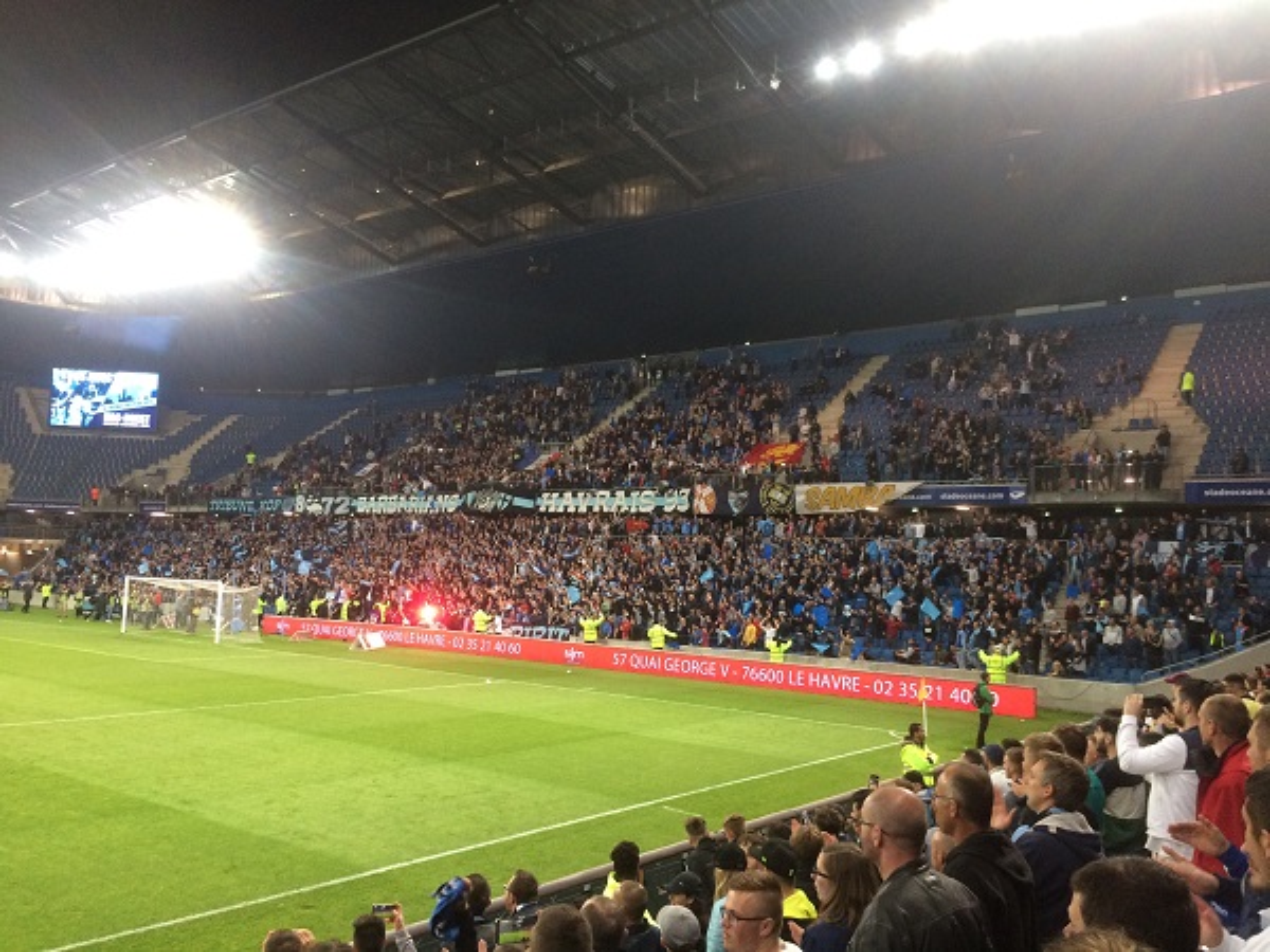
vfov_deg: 48.2
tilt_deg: +2.9
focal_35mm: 29
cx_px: 635
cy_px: 476
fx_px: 1064
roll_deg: -0.3
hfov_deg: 61.7
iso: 80
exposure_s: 1/33
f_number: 2.2
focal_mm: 4.15
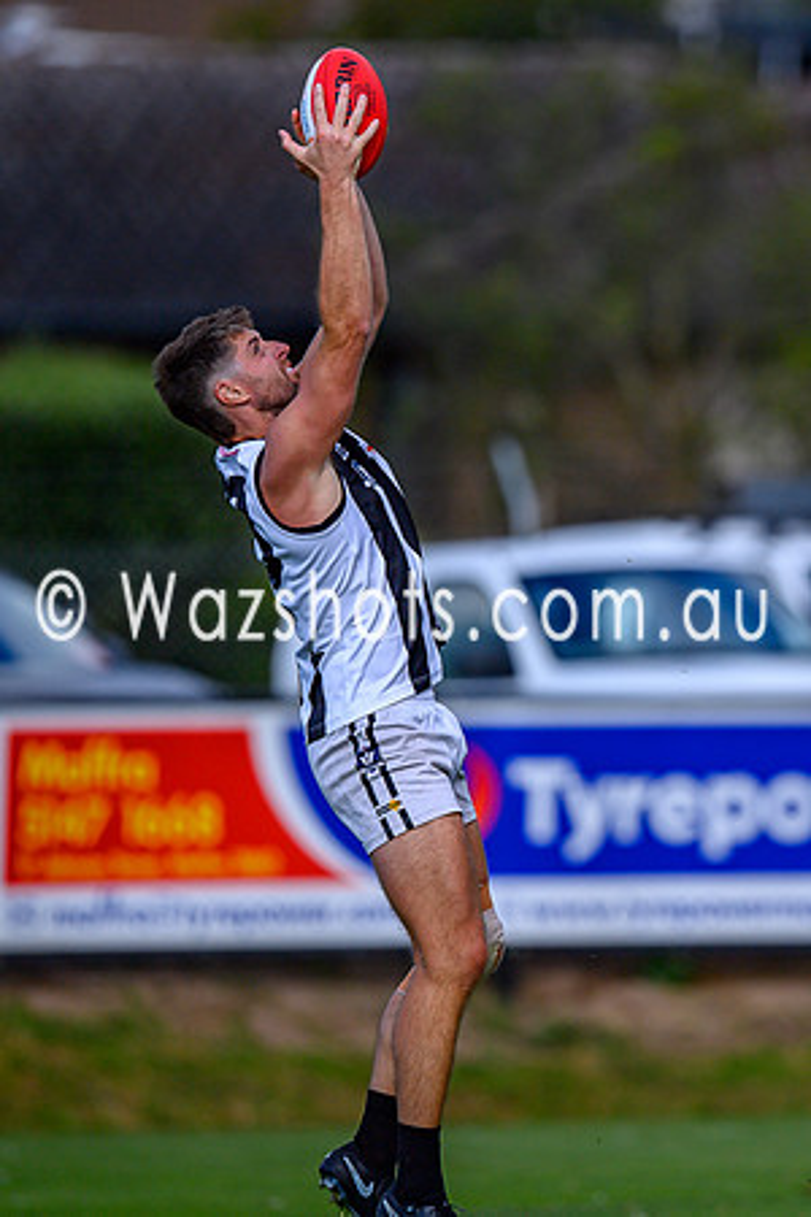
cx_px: 790
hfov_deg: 1.6
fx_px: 29265
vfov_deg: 2.4
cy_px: 514
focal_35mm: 866
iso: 180
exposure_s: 1/1600
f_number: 4
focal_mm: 500
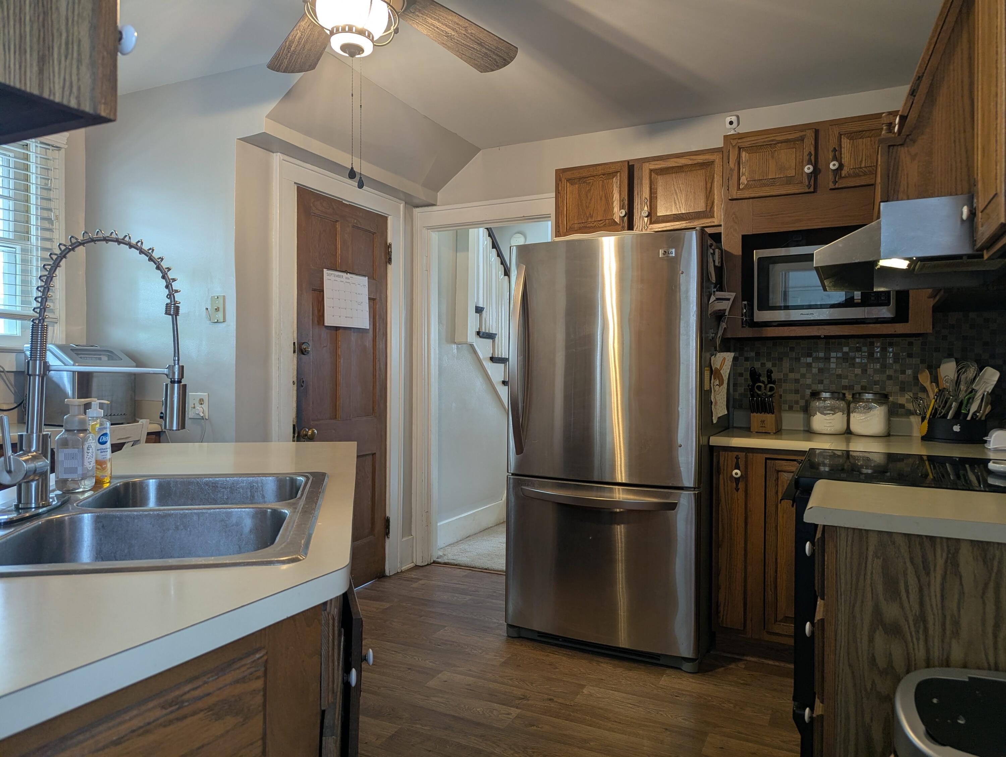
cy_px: 378
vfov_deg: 56.9
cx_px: 503
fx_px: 698
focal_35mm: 24
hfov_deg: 71.5
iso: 61
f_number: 1.85
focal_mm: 6.81
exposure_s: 1/24
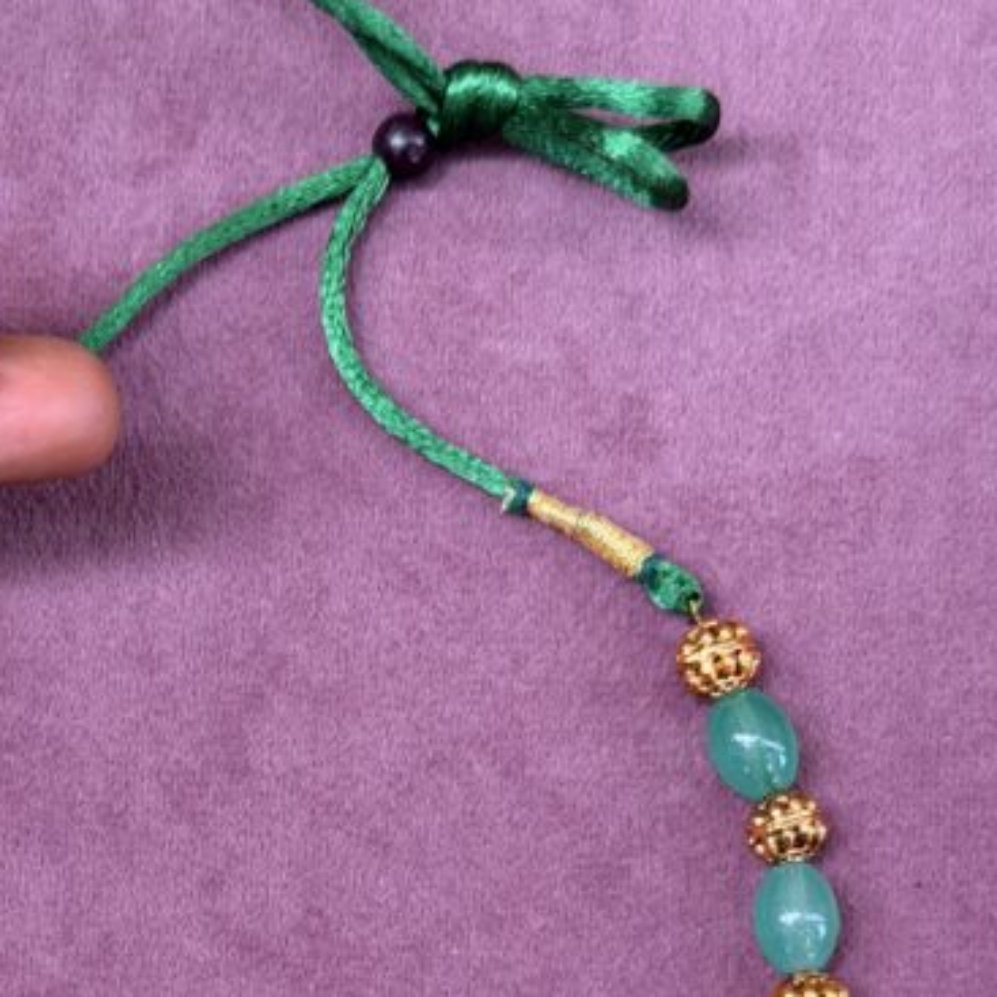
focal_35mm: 108
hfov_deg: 16.0
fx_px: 3519
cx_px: 193
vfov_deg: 15.6
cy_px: 1137
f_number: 1.78
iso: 50
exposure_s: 1/131
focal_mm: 6.76
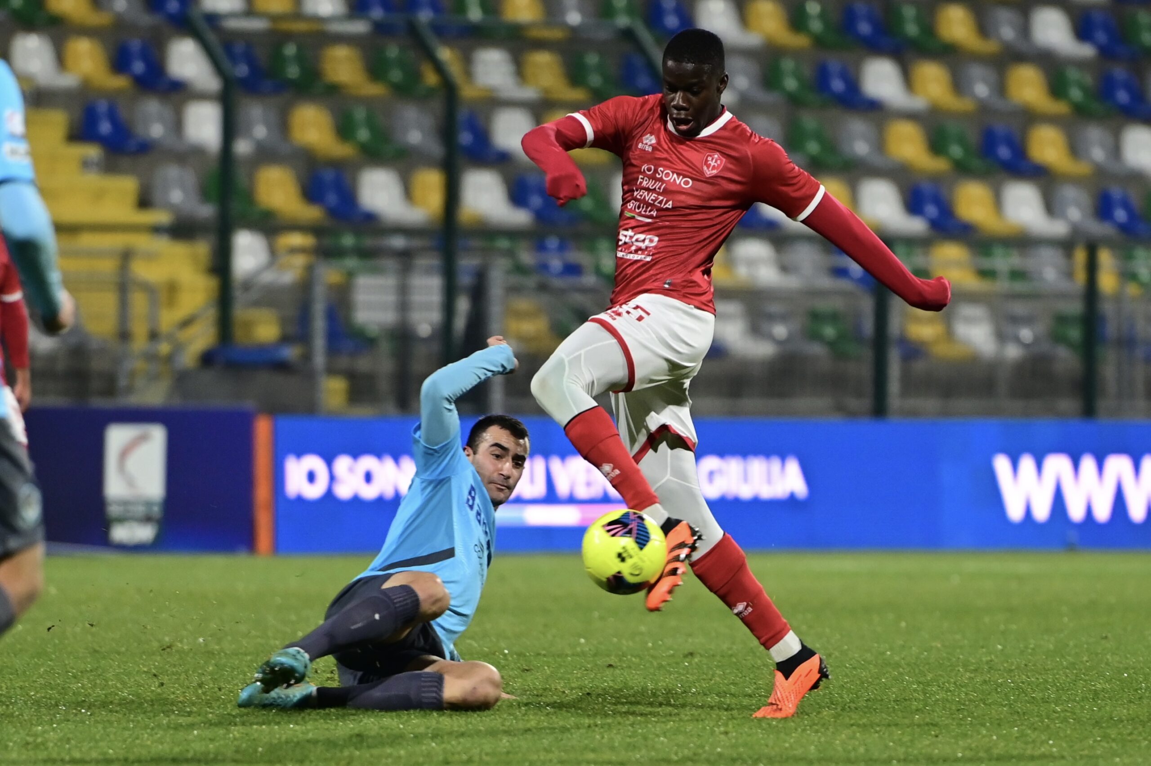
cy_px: 383
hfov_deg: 10.3
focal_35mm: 200
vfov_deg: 6.9
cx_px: 576
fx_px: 6391
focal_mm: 200
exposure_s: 1/1000
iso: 2200
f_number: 2.8
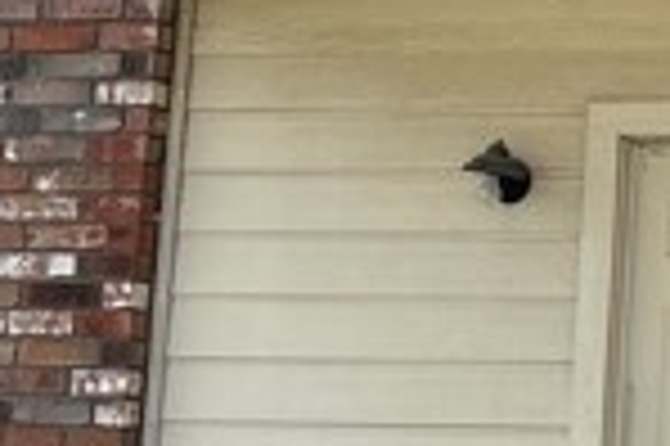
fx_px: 3458
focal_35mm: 186
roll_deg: -1.5
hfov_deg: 10.6
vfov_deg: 7.3
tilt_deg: +10.8
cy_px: -59
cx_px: 1052
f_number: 1.5
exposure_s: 1/1972
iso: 50
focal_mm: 5.7
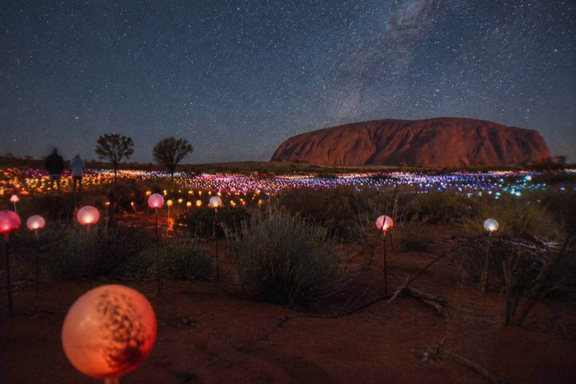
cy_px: 192
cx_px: 288
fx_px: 640
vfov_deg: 33.4
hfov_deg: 48.5
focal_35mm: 40
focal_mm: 40
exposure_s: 1/30
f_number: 8
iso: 5000
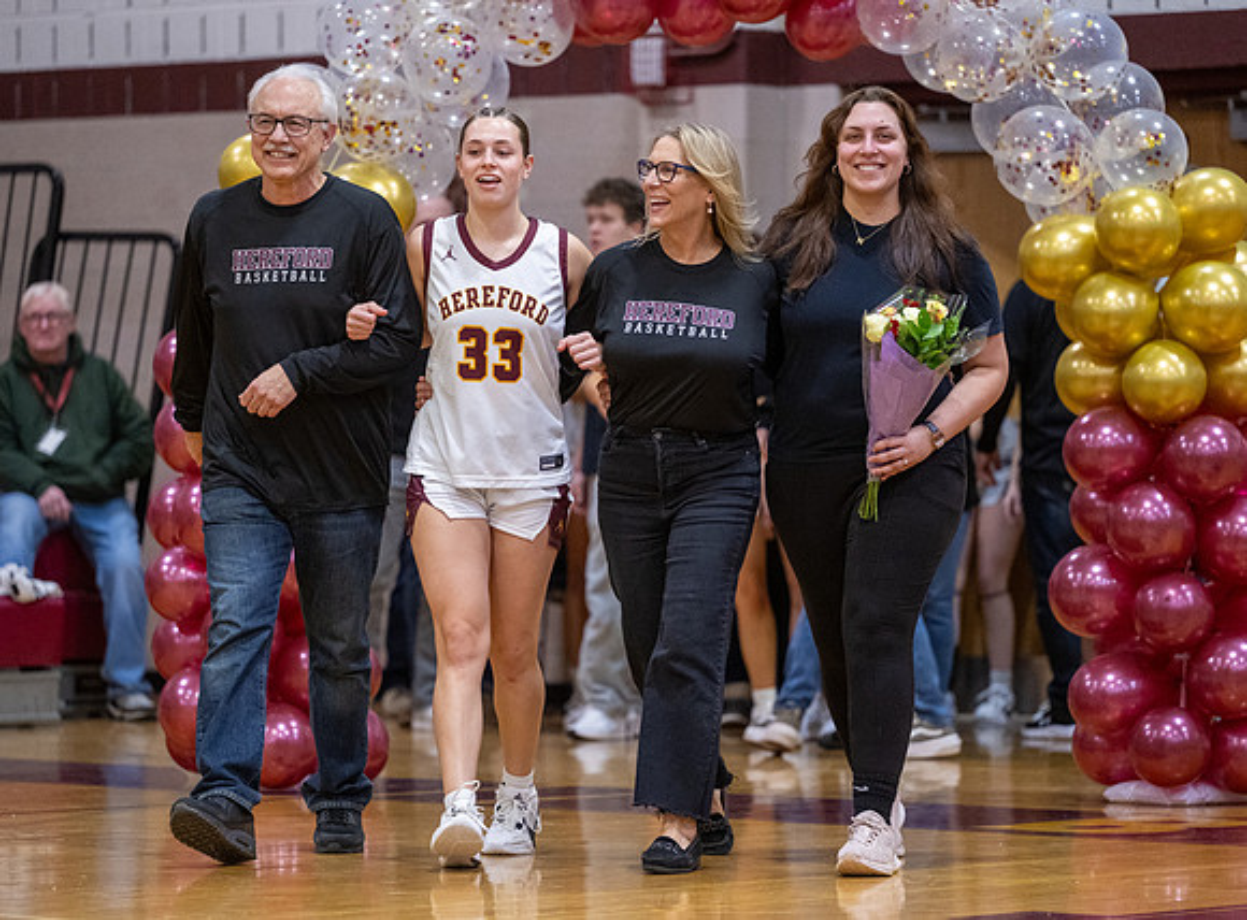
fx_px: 6414
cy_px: 507
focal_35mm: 179
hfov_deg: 11.1
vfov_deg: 8.2
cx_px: 582
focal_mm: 145
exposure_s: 1/640
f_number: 2.8
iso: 3600
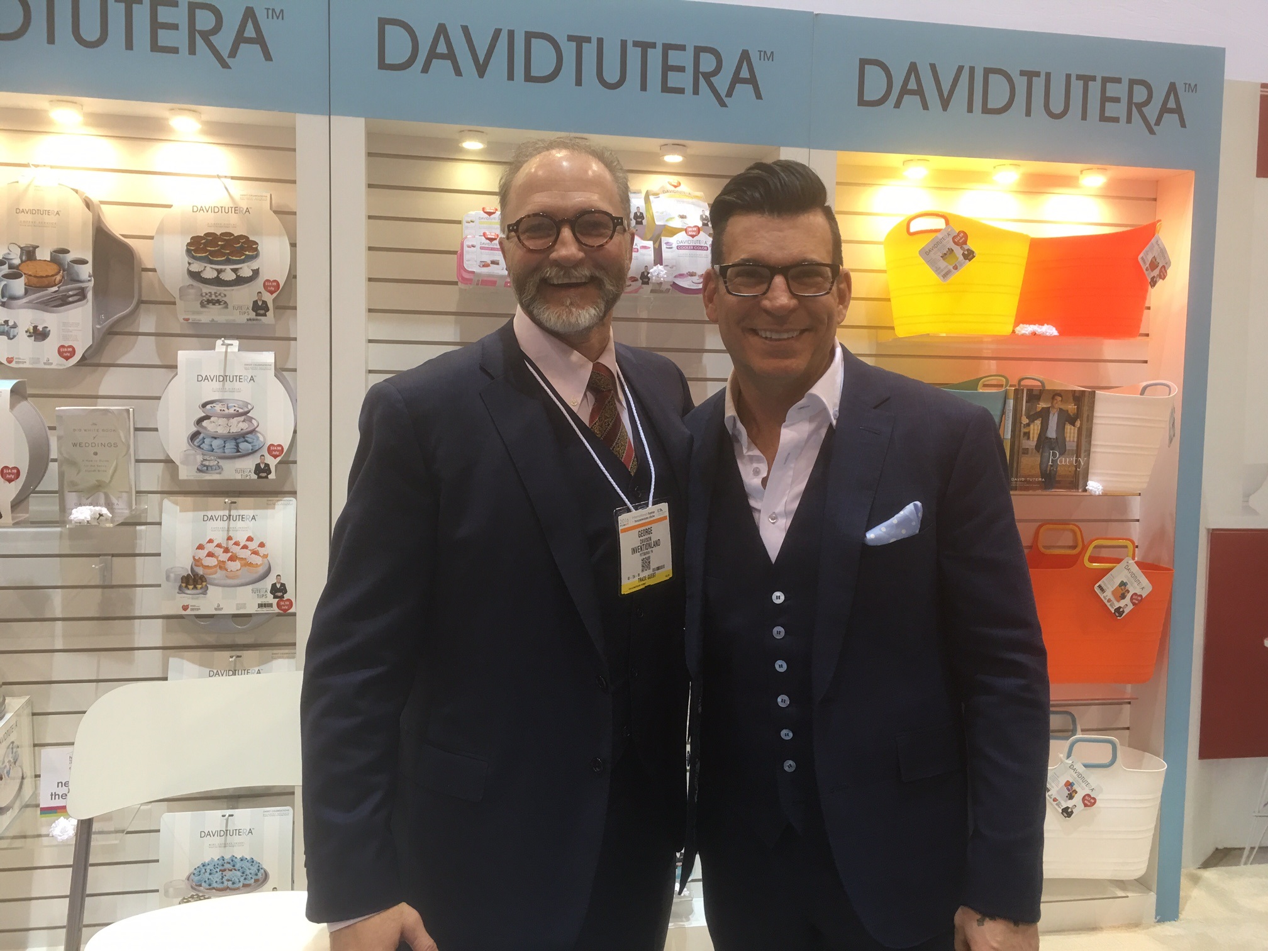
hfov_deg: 61.7
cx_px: 634
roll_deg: -1.9
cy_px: 476
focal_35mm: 29
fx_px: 1062
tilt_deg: -3.9
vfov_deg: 48.2
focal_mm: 4.15
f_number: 2.2
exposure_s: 1/15
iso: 32
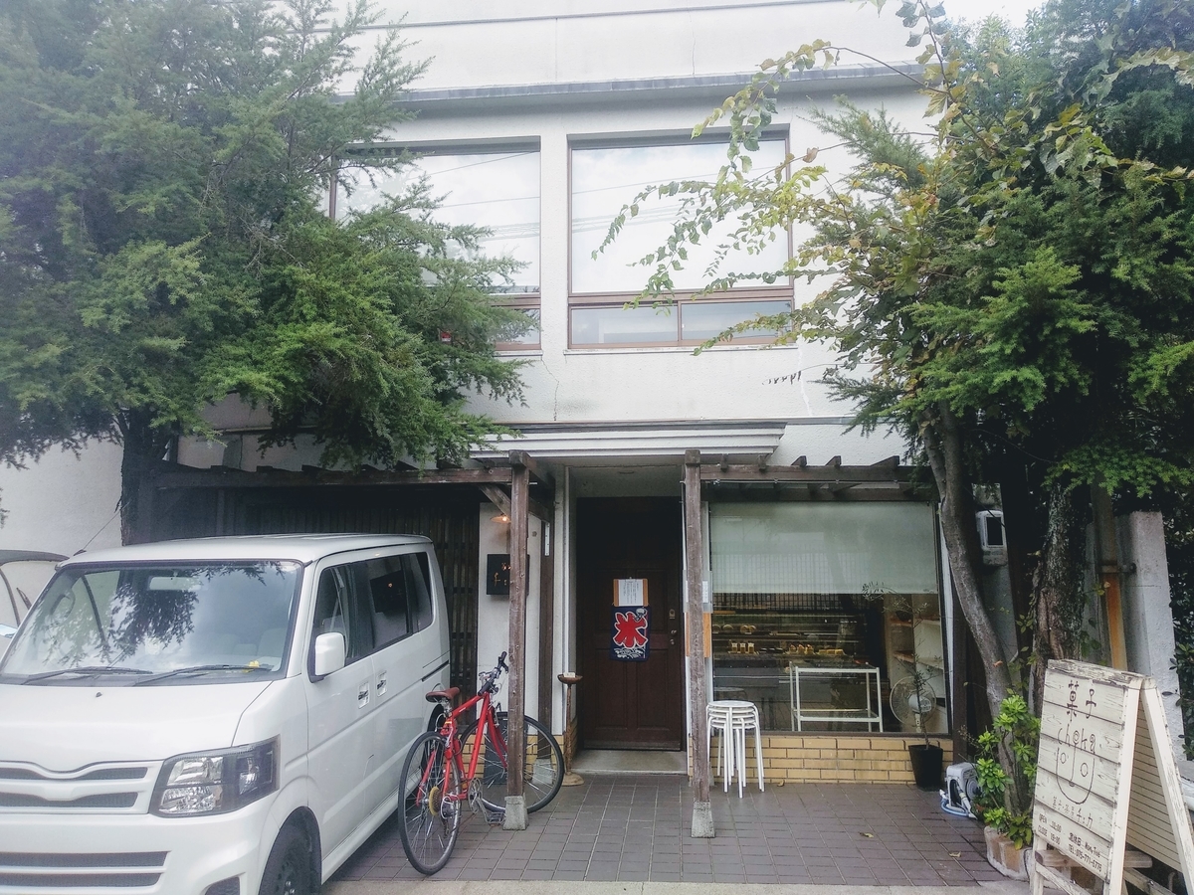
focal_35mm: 26
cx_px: 597
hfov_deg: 67.3
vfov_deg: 53.1
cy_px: 448
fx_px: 897
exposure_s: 1/189
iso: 100
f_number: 2.2
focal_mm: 3.81
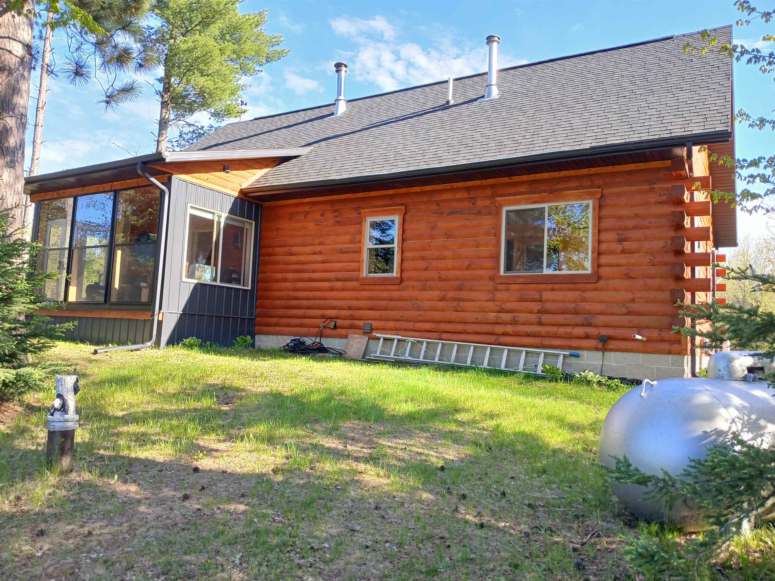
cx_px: 388
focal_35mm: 26
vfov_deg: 53.1
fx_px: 582
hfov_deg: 67.3
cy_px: 290
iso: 25
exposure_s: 1/60
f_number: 1.8
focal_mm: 3.98
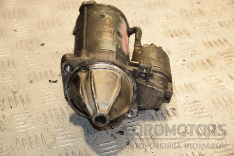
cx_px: 117
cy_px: 78
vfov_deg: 12.2
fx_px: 731
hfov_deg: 18.2
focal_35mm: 112
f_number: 6.3
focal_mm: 75
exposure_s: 1/200
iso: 800
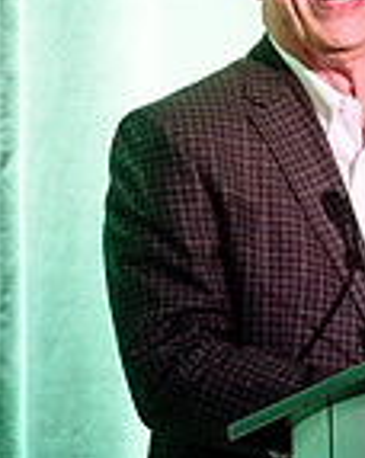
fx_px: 12653
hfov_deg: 1.7
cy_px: 131
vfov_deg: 2.1
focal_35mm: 935
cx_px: 226
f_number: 2.8
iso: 1250
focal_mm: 200
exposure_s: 1/160
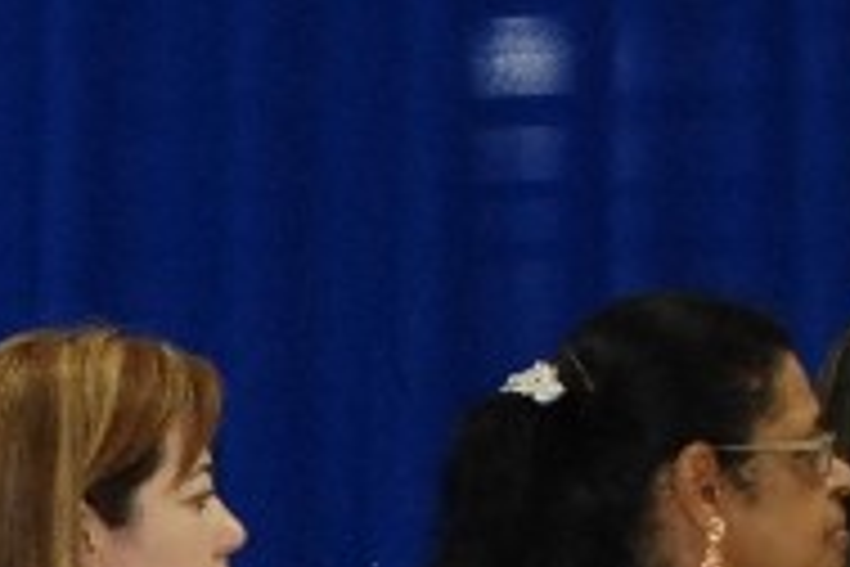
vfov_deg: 4.9
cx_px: -306
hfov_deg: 7.3
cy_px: 909
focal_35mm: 280
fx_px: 6611
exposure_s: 1/50
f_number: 5
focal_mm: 44
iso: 1250
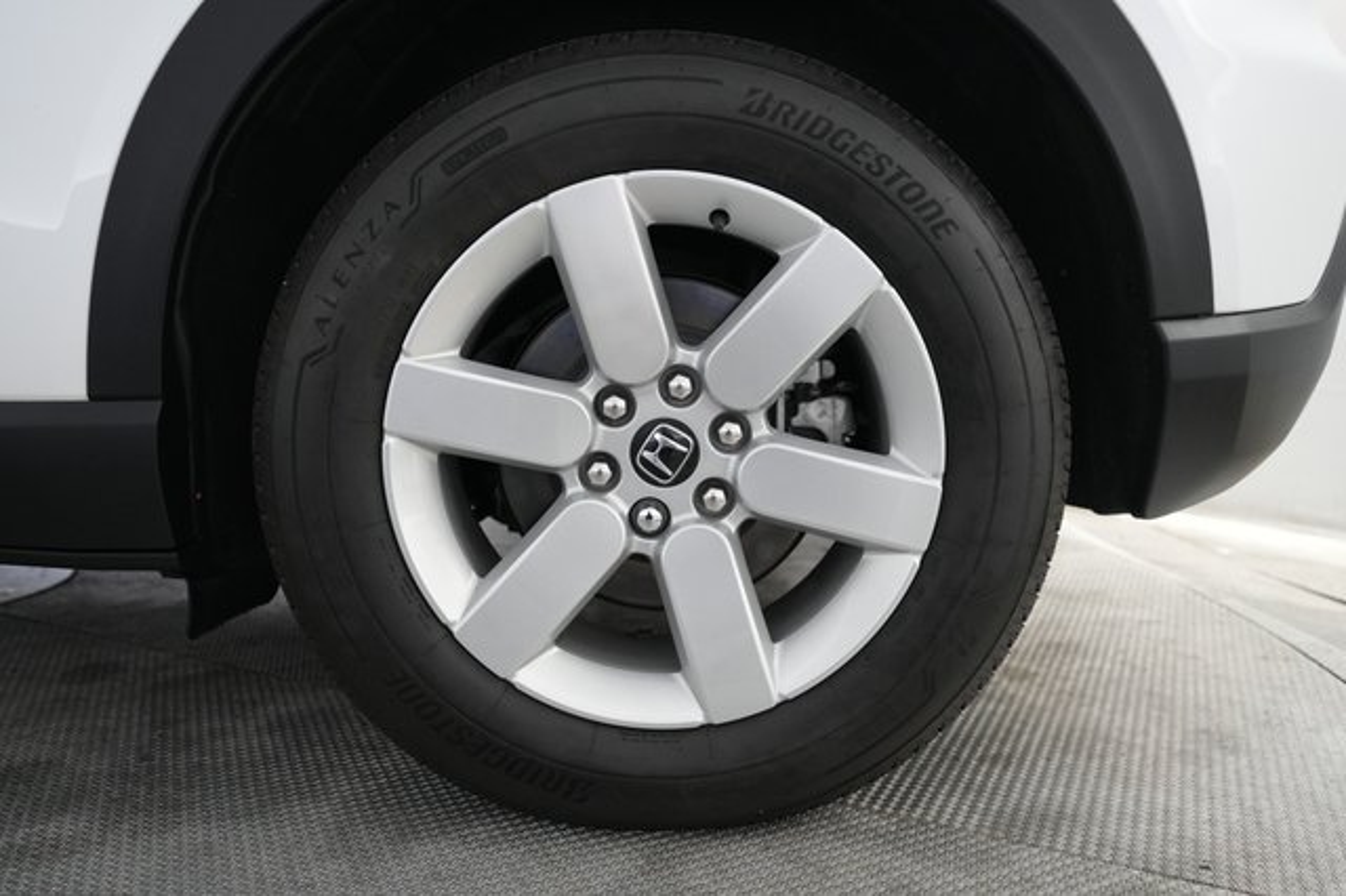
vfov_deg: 49.5
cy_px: 448
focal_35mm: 26
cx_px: 673
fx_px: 972
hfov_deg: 69.4
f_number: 2.8
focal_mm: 26
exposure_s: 1/160
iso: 2500
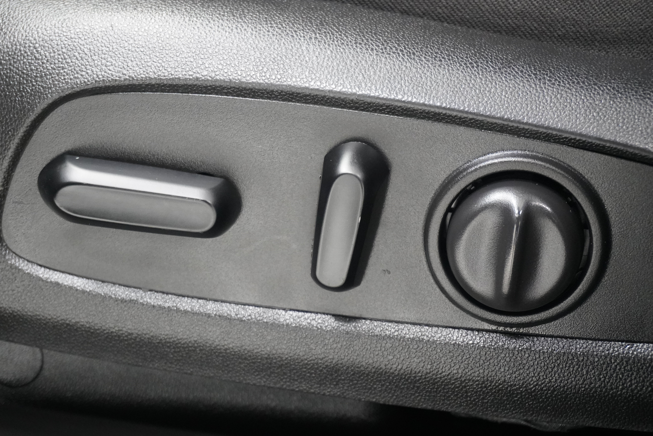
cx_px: 326
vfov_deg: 18.9
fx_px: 1306
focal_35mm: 72
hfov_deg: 28.1
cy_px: 218
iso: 5000
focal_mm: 48
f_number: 5.6
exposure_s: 1/80
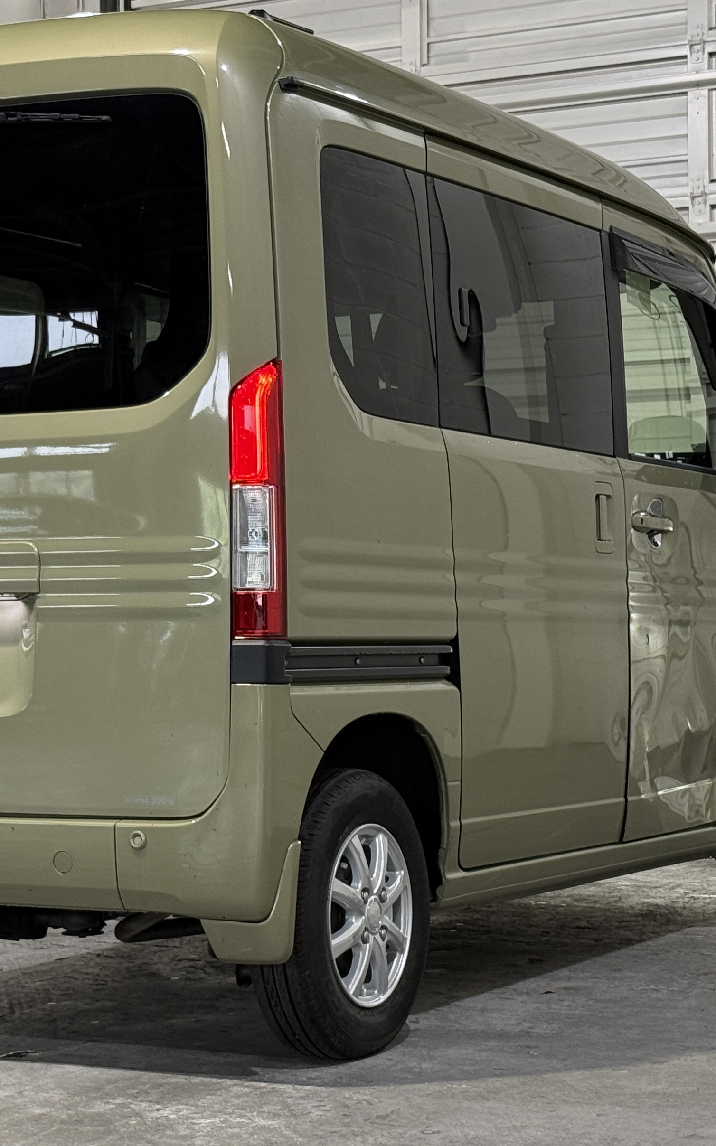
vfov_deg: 24.4
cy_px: 565
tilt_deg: +0.5
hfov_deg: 15.3
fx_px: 2655
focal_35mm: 85
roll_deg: +0.6
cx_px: 251
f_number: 1.78
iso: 100
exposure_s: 1/60
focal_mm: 6.76
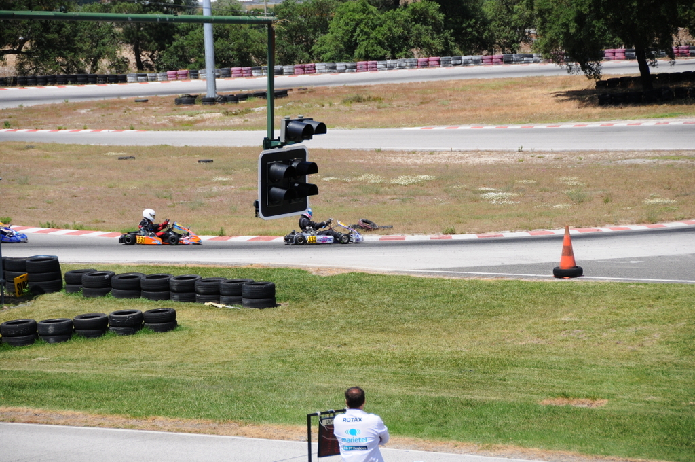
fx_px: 3037
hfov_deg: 13.1
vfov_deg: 8.7
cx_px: 348
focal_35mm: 158
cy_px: 231
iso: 400
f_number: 5.3
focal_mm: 105
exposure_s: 1/2000
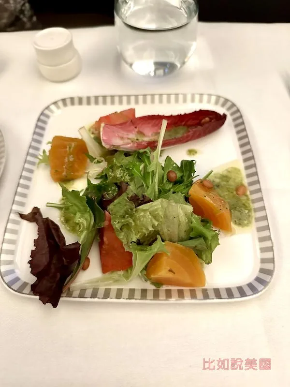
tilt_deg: -57.3
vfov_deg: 71.6
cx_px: 145
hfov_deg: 56.8
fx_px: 268
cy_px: 194
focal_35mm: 24
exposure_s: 1/27
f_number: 1.78
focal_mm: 6.86
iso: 2000
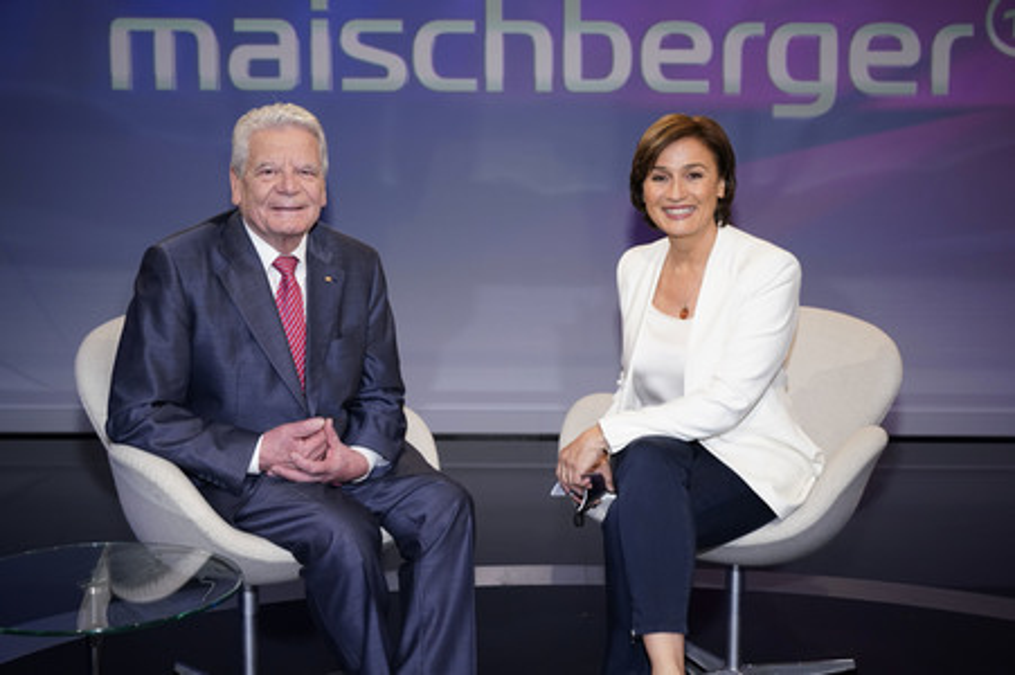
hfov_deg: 49.6
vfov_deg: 34.2
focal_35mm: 39
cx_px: 508
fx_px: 1099
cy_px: 338
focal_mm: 39
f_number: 5
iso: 2000
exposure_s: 1/160
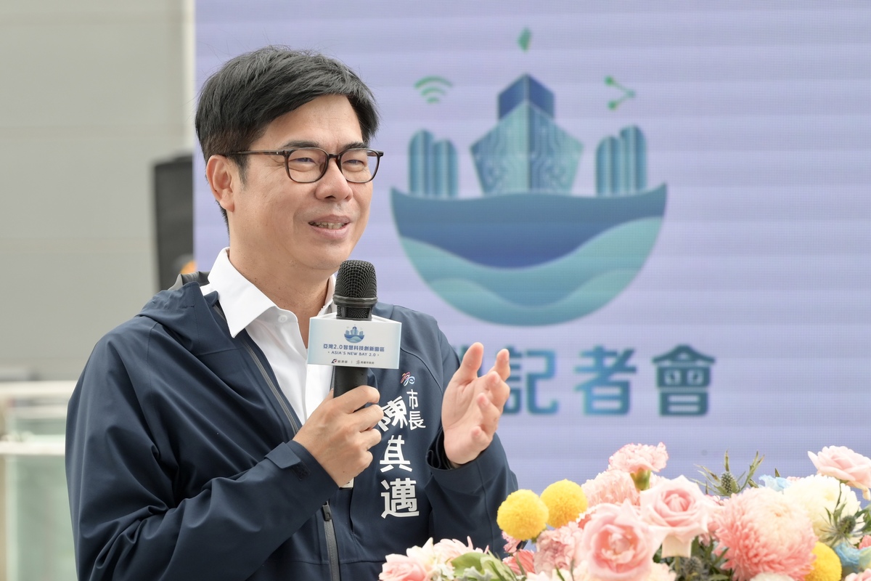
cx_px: 436
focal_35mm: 180
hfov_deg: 11.4
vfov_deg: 7.6
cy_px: 290
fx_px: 4355
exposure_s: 1/250
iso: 450
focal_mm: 120
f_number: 5.6
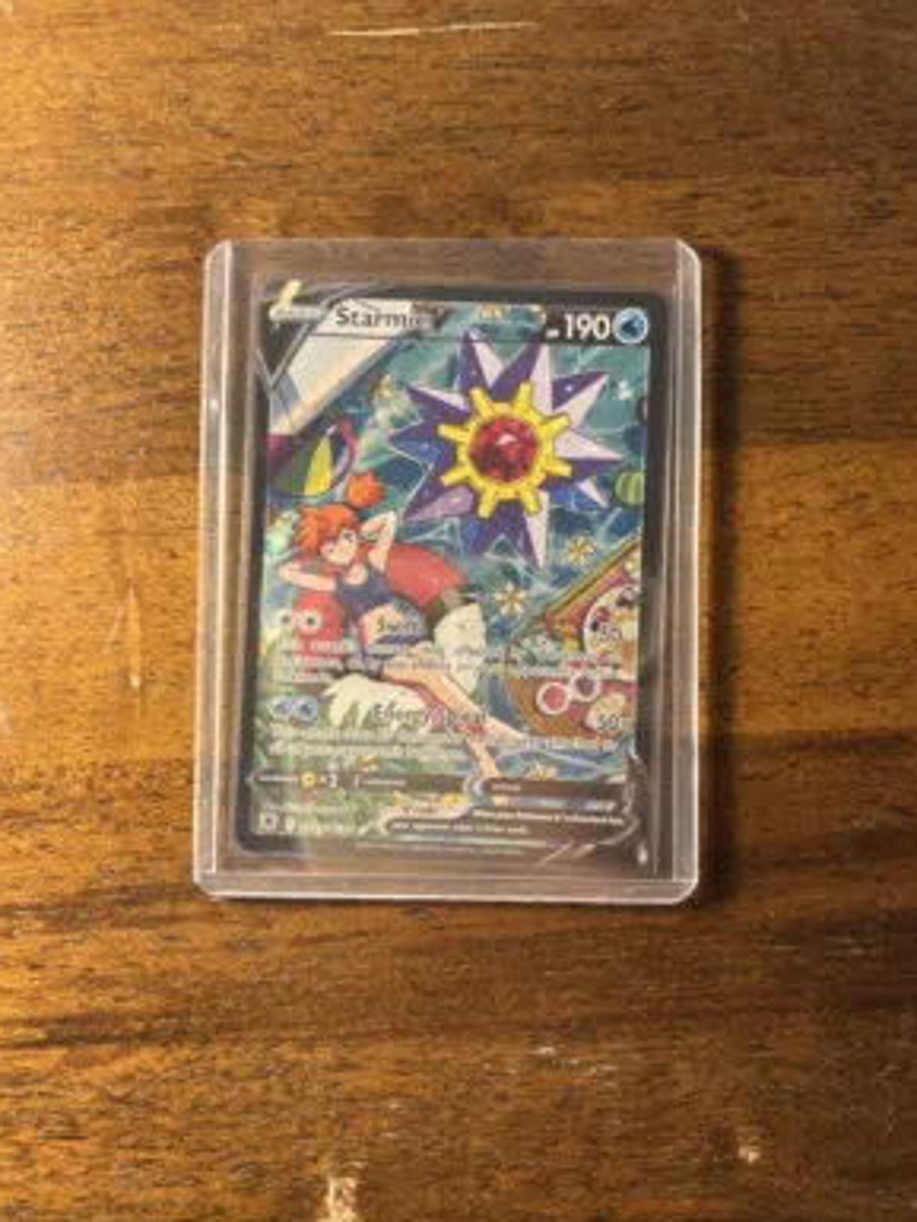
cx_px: 463
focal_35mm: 27
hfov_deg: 51.4
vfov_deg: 65.3
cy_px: 603
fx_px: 953
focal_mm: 5.96
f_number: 1.6
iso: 80
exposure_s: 1/50
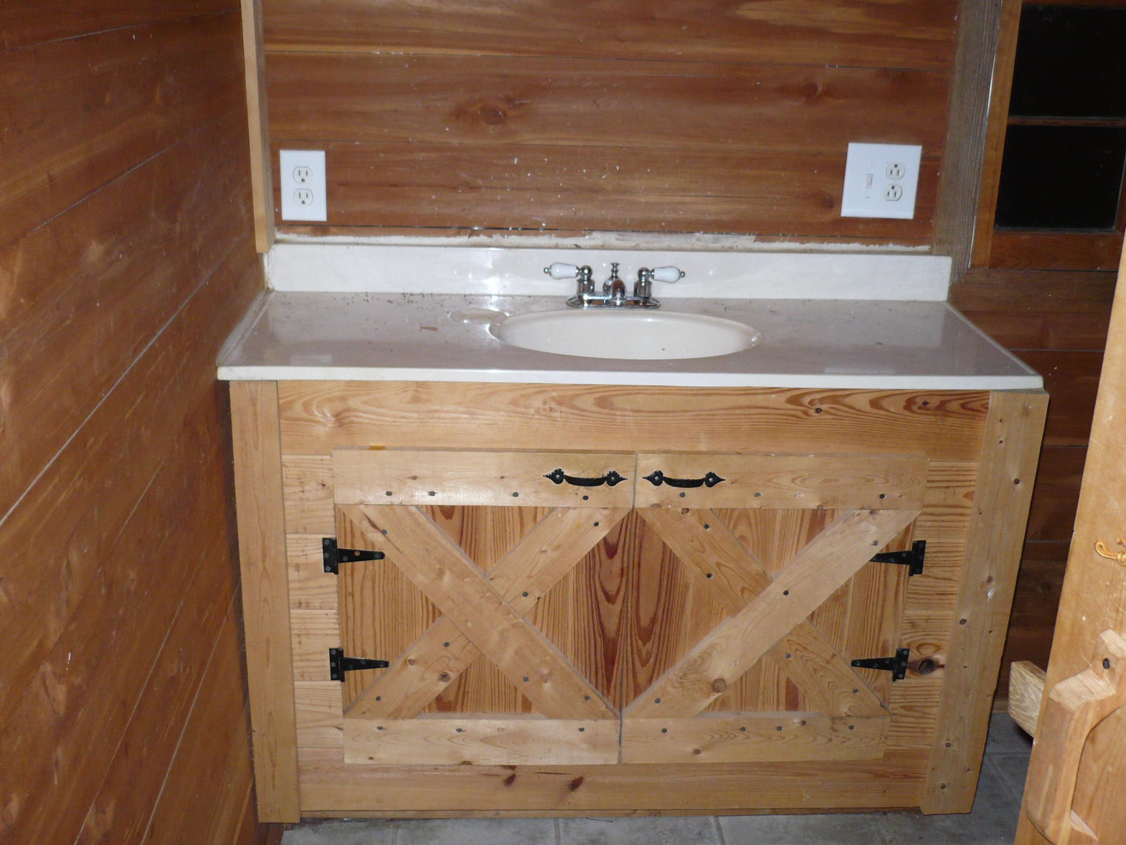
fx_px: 1236
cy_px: 438
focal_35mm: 38
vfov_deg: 37.7
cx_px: 572
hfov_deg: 49.0
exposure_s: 1/30
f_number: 2.8
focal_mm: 5.8
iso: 160
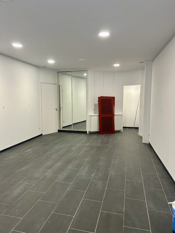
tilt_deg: -5.9
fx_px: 175
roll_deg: +0.1
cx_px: 88
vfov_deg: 67.3
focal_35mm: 26
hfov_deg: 53.1
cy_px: 116
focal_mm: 5.7
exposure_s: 1/100
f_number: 1.5
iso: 80
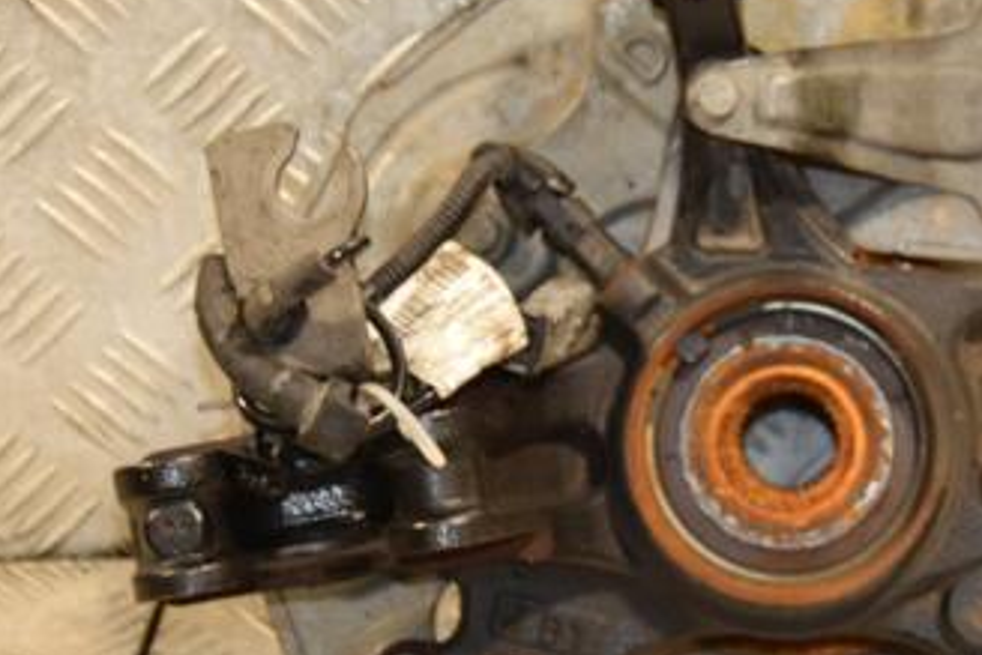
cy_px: 314
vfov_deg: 8.6
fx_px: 4339
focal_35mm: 159
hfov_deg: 12.9
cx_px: 736
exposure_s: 1/80
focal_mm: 58
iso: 800
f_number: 5
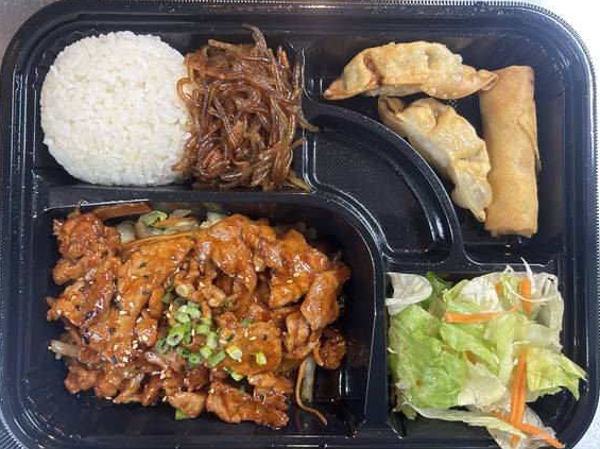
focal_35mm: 27
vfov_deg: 51.3
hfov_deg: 65.3
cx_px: 290
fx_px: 468
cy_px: 230
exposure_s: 1/60
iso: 320
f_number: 1.5
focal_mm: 5.7
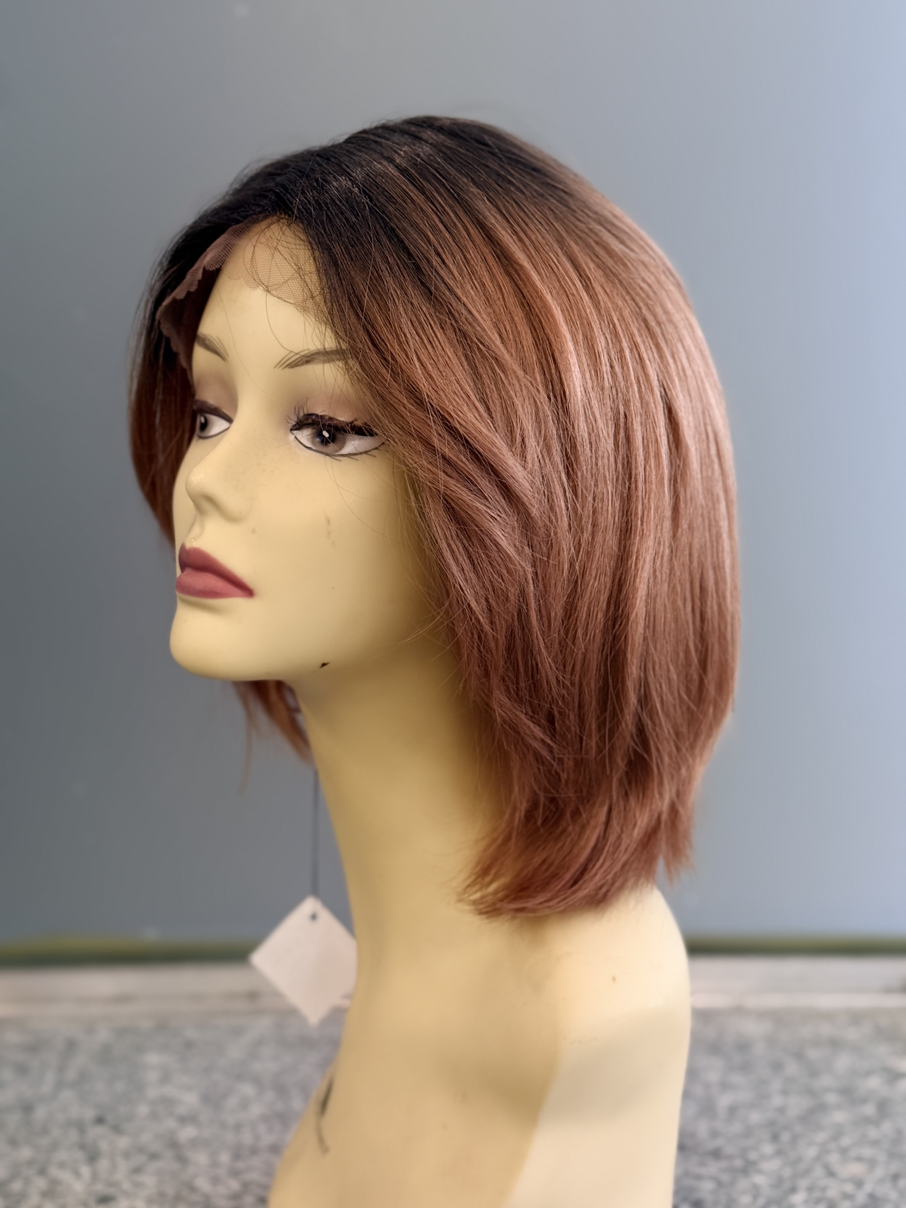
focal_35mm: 48
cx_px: 453
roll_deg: +1.9
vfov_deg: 39.7
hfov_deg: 30.3
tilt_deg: -7.8
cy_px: 604
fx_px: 1675
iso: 200
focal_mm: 6.76
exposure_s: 1/100
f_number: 1.78
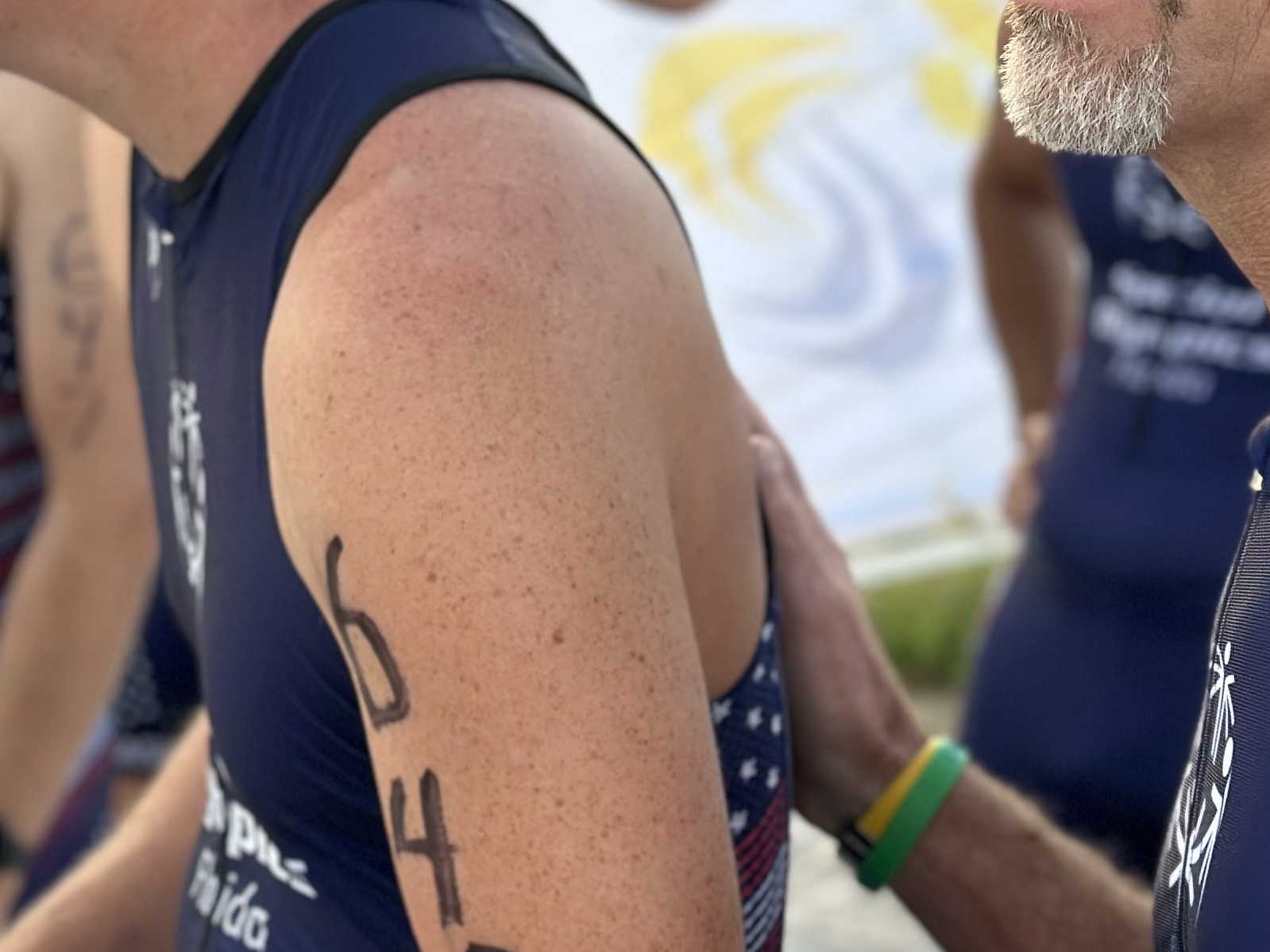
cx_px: 51
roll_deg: -1.1
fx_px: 4440
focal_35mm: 121
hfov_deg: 16.0
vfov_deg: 12.2
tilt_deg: -9.2
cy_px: 266
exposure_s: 1/494
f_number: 1.78
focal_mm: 6.86
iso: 80
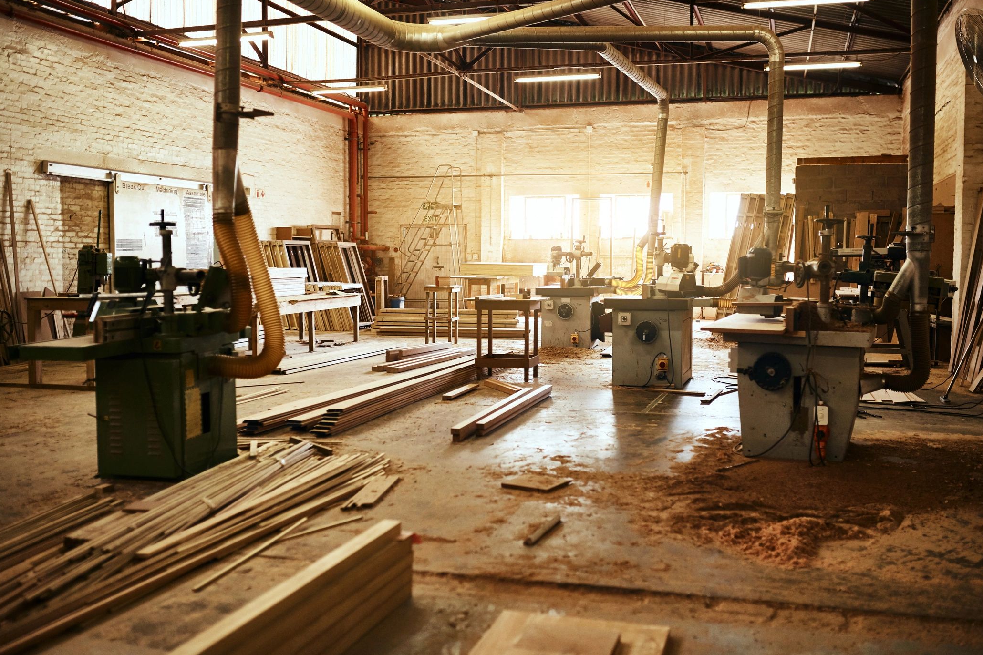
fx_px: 983
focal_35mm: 36
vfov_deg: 36.9
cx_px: 494
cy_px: 323
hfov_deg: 53.1
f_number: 2.2
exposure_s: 1/250
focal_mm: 35
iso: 640
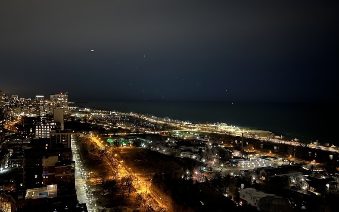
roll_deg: -0.6
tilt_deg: -4.1
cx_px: 170
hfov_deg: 66.5
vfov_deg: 44.5
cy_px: 113
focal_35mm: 28
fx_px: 259
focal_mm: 5.7
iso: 800
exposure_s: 1/5
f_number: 1.5
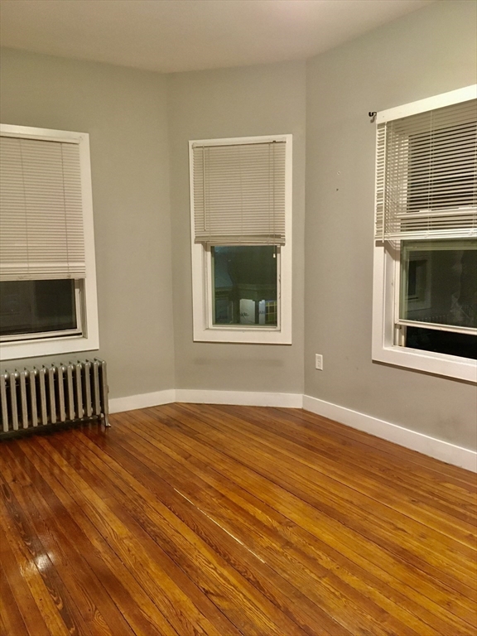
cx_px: 238
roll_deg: +1.1
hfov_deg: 48.2
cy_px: 318
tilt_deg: -6.7
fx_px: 533
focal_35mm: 29
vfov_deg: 61.7
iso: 200
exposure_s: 1/17
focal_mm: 4.15
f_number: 2.2
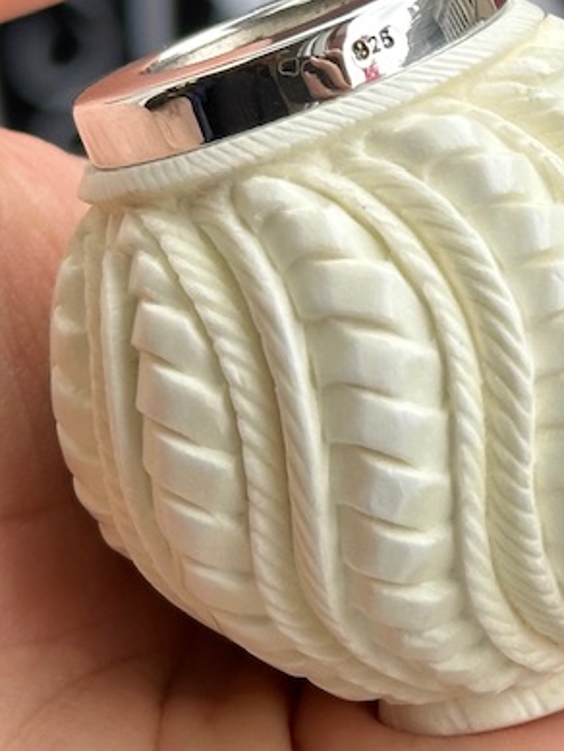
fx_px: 3431
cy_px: 162
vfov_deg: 12.5
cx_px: 883
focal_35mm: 158
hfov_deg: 9.1
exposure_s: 1/927
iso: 64
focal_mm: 6.86
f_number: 1.78
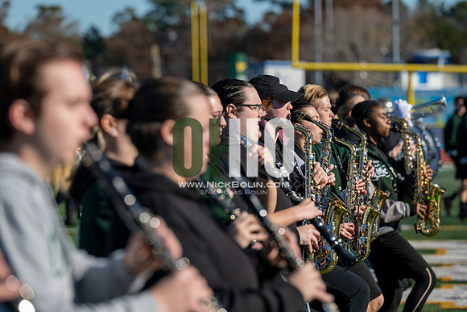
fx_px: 2595
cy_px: 156
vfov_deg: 6.9
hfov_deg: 10.3
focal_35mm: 200
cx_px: 234
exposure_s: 1/2000
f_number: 5
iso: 250
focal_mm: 200
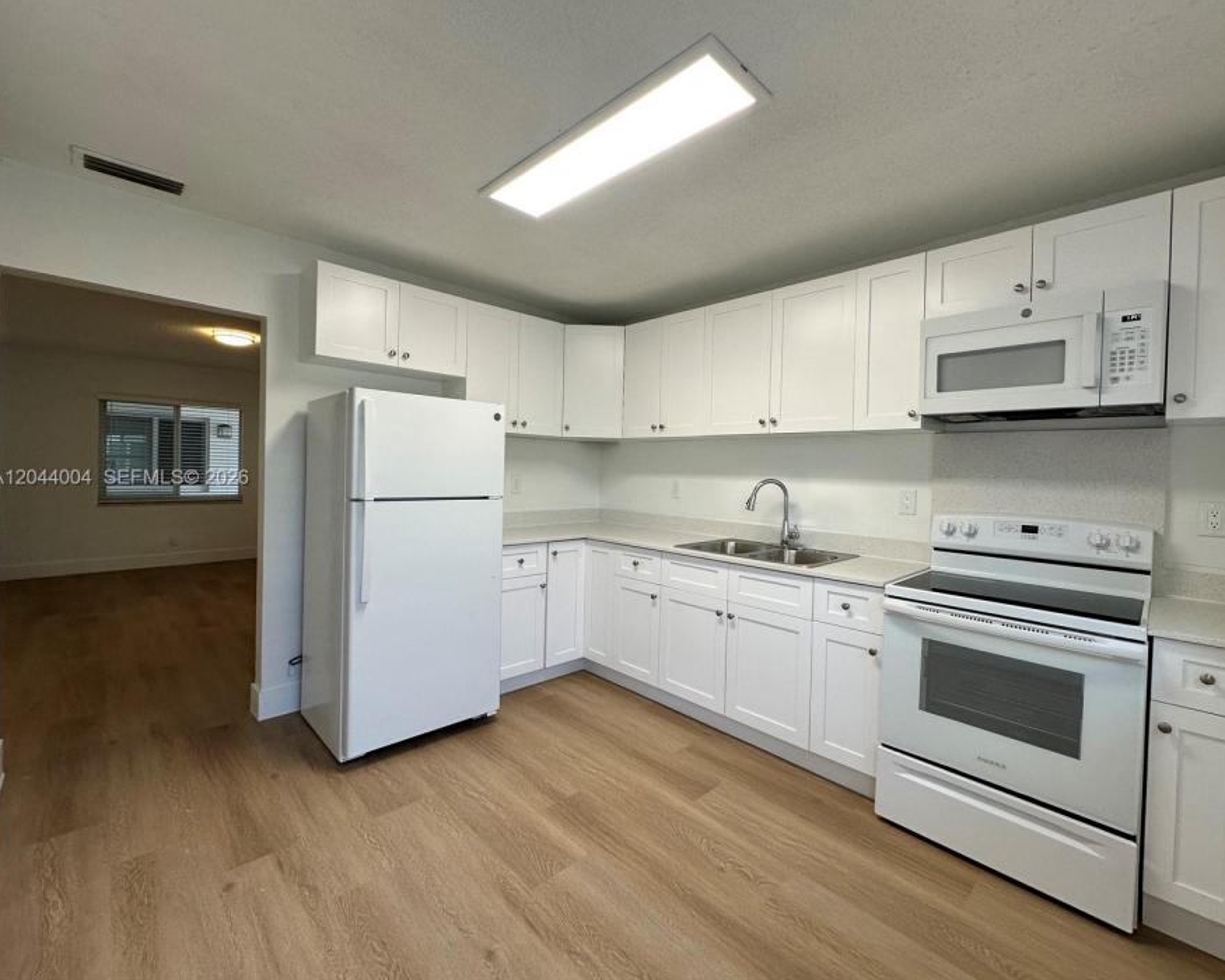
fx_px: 544
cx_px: 659
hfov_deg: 96.6
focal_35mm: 15
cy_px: 479
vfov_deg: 84.0
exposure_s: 1/120
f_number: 2.2
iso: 100
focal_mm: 2.22
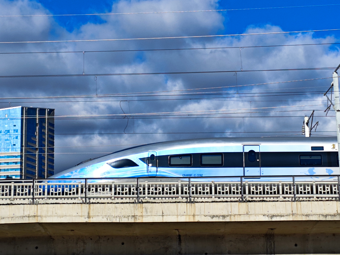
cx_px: 170
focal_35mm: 78
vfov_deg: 18.9
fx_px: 766
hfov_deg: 25.0
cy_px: 128
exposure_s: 1/3922
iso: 50
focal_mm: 5.84
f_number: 1.6
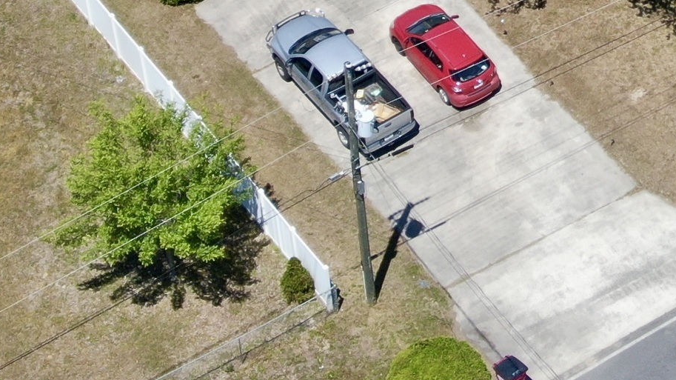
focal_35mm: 176
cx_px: 701
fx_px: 3154
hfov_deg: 12.1
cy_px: -213
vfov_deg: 6.8
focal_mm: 8.6
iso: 100
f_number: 3.8
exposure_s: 1/640
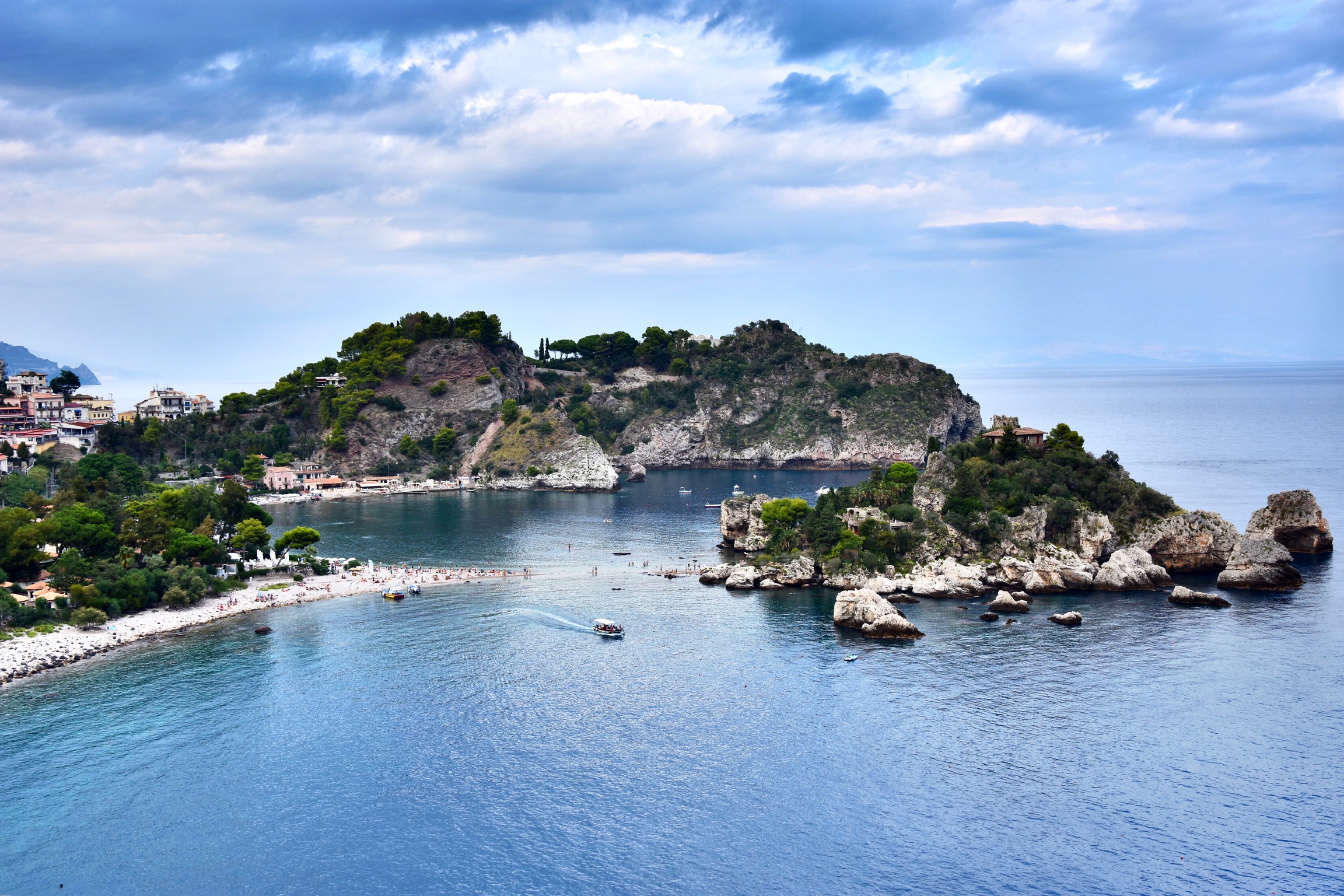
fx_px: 1456
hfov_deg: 49.6
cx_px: 672
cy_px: 448
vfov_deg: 34.2
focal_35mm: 39
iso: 100
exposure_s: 1/250
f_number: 7.1
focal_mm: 26
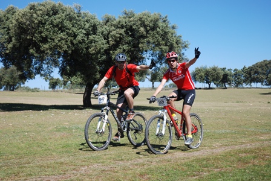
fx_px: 497
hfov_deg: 30.5
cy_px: 90
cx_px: 136
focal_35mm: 66
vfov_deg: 20.7
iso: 200
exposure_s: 1/800
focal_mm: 44
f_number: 4.5
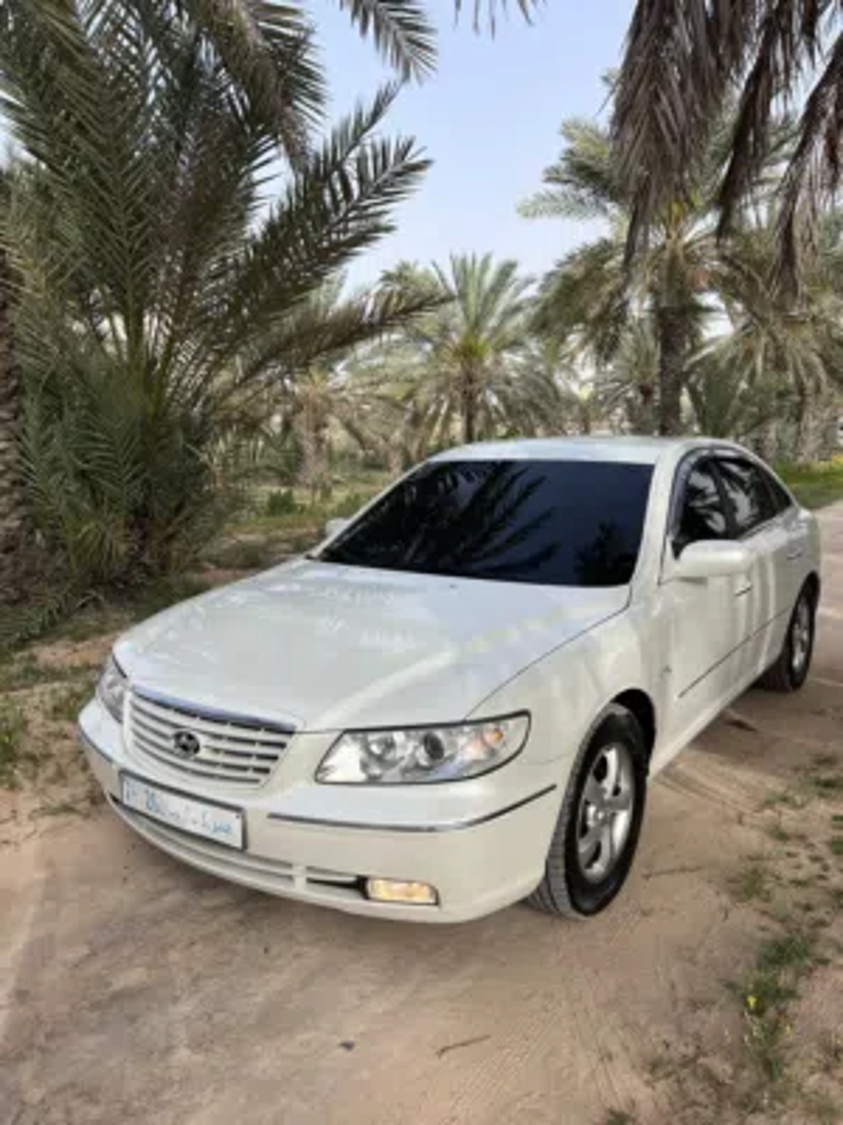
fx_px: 844
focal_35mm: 26
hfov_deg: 53.1
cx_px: 422
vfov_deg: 67.3
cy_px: 562
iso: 50
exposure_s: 1/2123
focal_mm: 5.7
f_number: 1.5
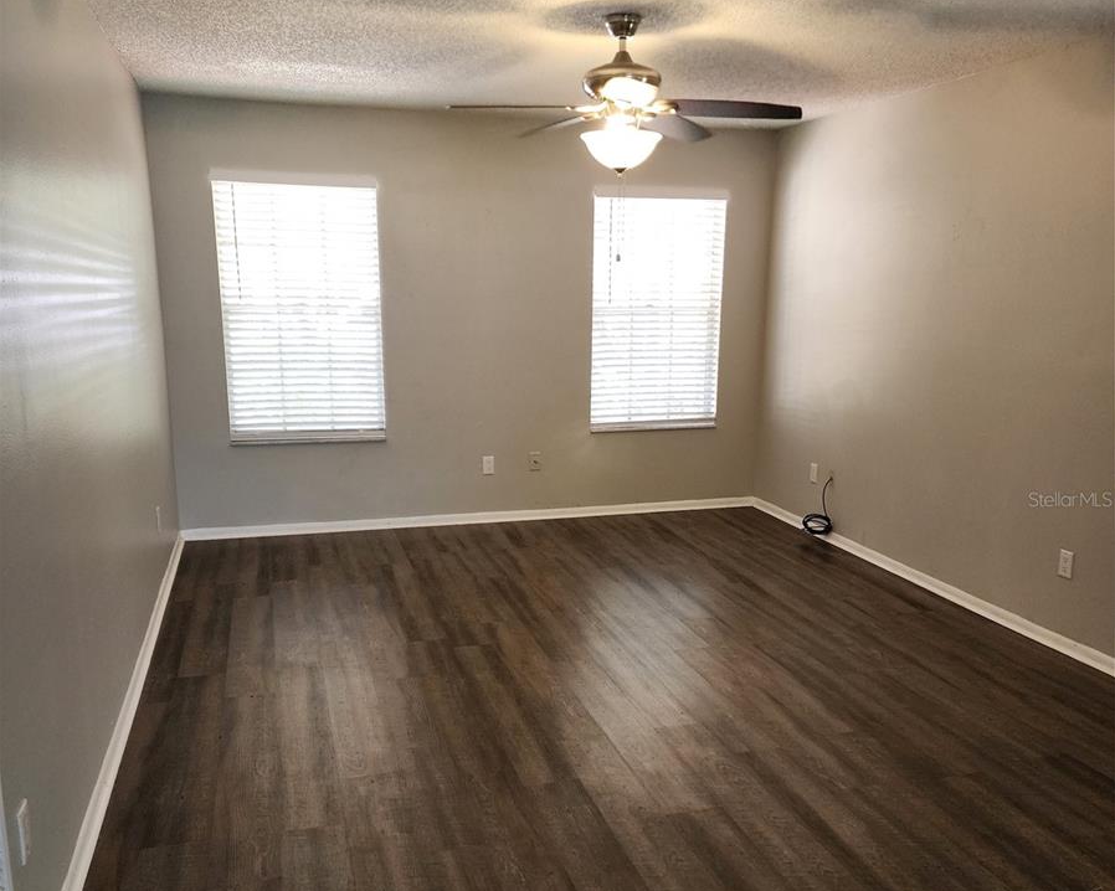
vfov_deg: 48.4
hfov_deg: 58.8
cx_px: 558
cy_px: 499
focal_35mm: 30
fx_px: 990
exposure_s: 1/120
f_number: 1.8
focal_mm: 6.4
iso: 320
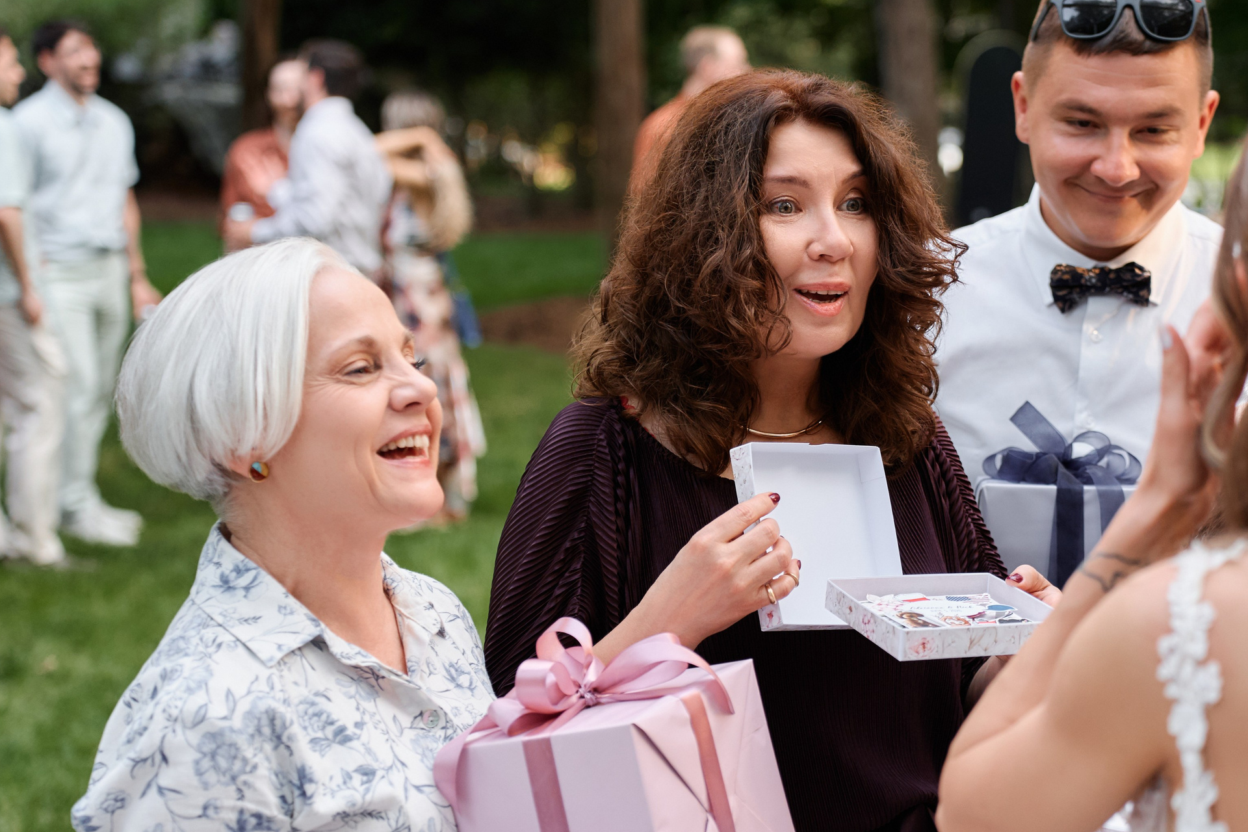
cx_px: 826
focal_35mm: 76
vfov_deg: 17.9
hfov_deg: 26.5
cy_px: 500
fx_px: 2634
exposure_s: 1/320
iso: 640
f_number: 2.8
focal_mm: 57
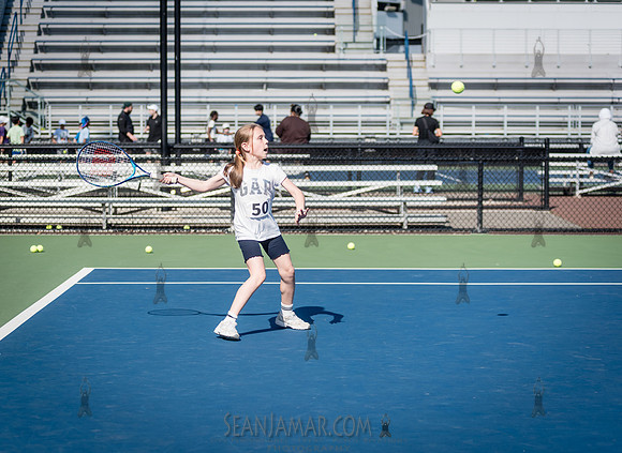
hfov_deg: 22.2
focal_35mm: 89
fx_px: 1584
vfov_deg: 16.3
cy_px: 231
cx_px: 276
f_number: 3.5
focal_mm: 80
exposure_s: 1/2000
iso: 200
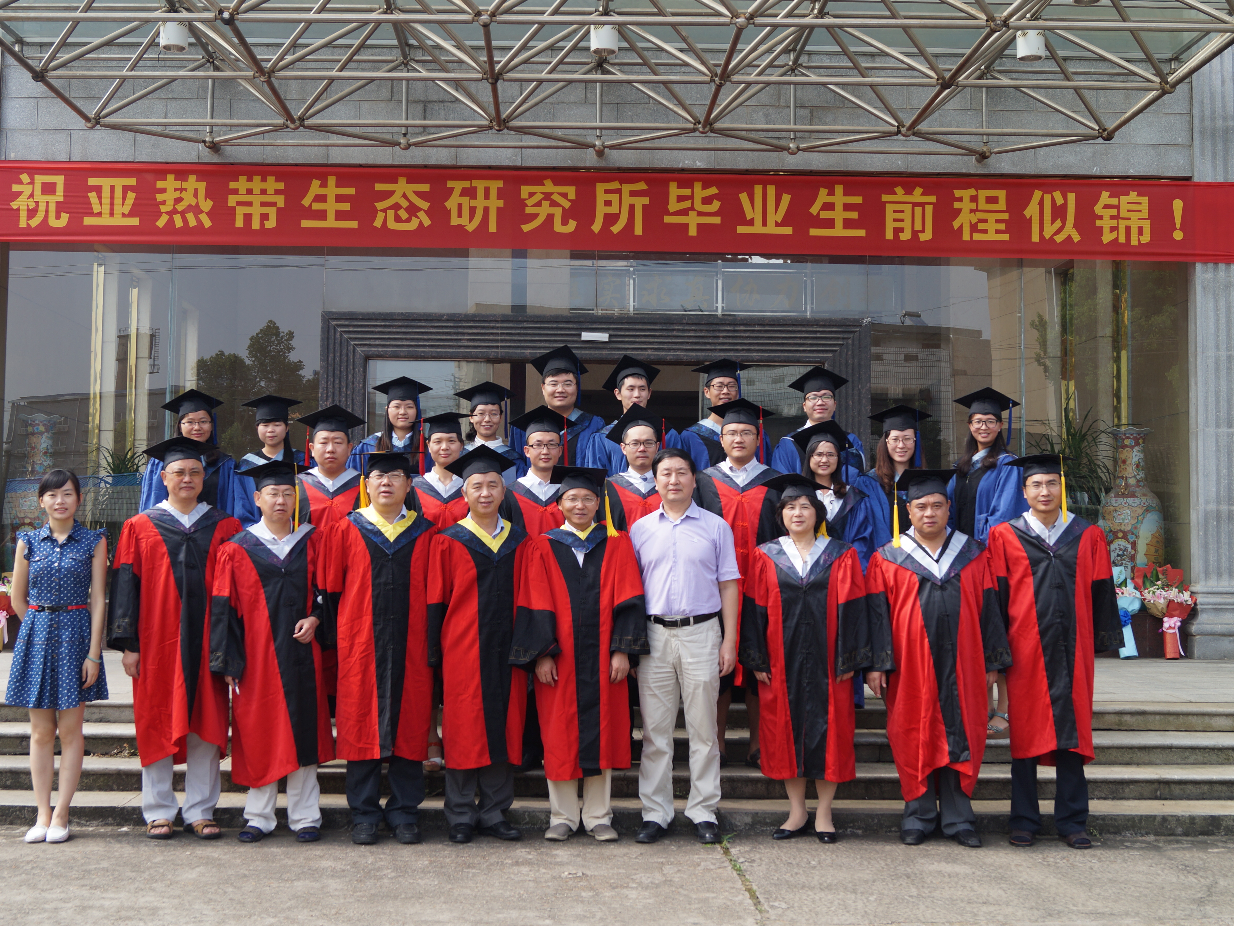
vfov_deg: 33.6
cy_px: 460
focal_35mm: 43
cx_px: 584
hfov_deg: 43.8
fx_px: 1533
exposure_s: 1/250
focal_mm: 26
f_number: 5
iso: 100
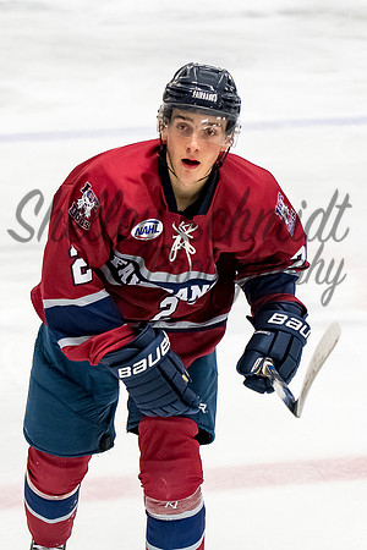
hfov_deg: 5.1
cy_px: 239
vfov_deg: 7.6
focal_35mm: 270
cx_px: 158
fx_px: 4127
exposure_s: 1/800
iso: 2500
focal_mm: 92
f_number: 3.2
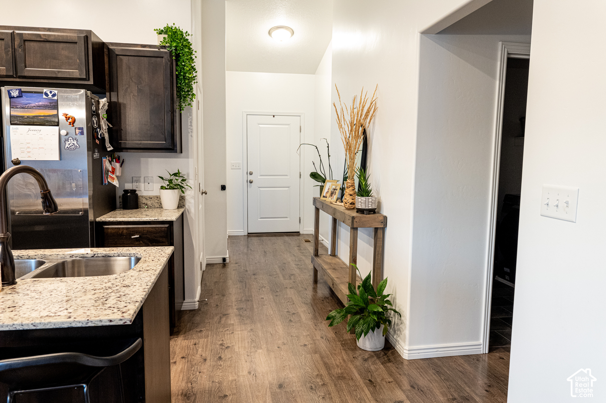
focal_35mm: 24
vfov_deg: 53.1
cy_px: 202
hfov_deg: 73.8
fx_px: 404
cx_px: 303
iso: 3200
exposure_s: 1/25
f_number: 6.3
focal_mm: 24
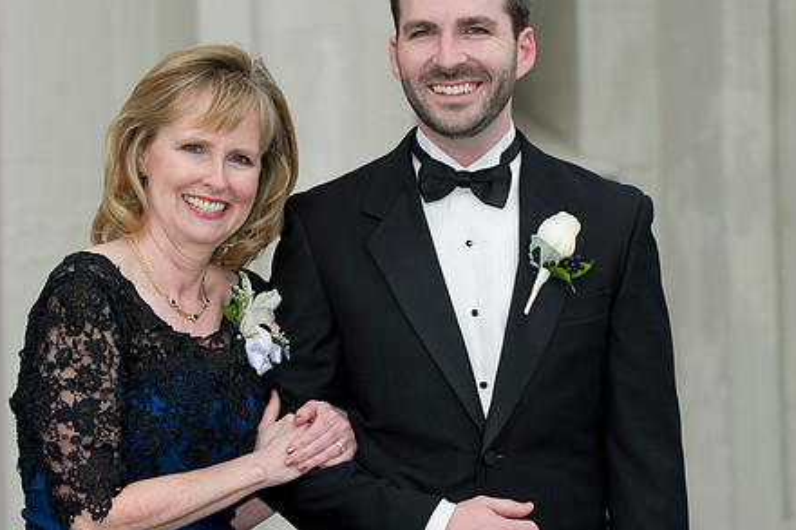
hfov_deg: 14.2
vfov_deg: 9.5
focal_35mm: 145
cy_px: 228
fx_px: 3205
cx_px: 360
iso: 200
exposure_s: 1/125
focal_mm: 110
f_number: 4.5
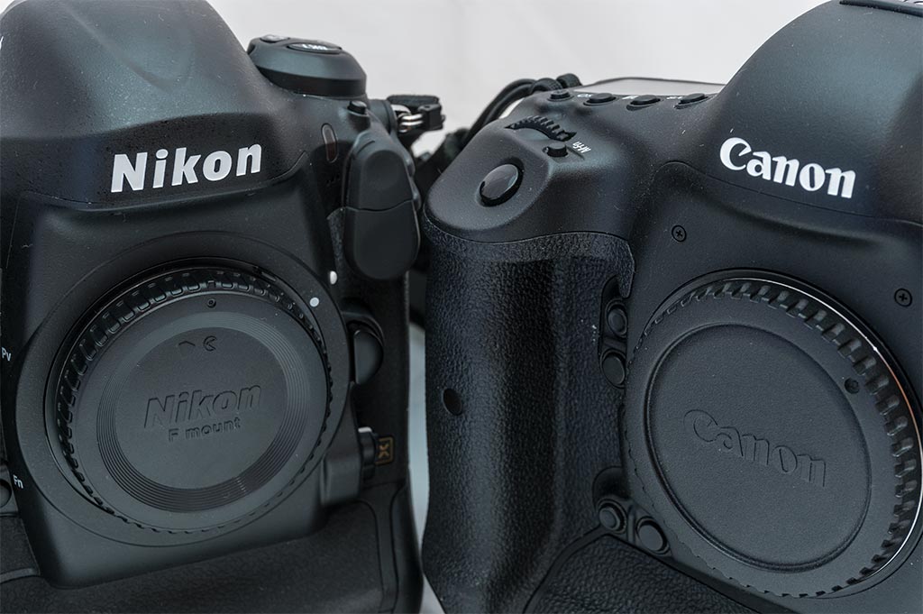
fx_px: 1921
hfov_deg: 27.0
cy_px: 307
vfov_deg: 18.2
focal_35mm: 75
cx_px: 462
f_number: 10
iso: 100
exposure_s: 2
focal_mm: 50
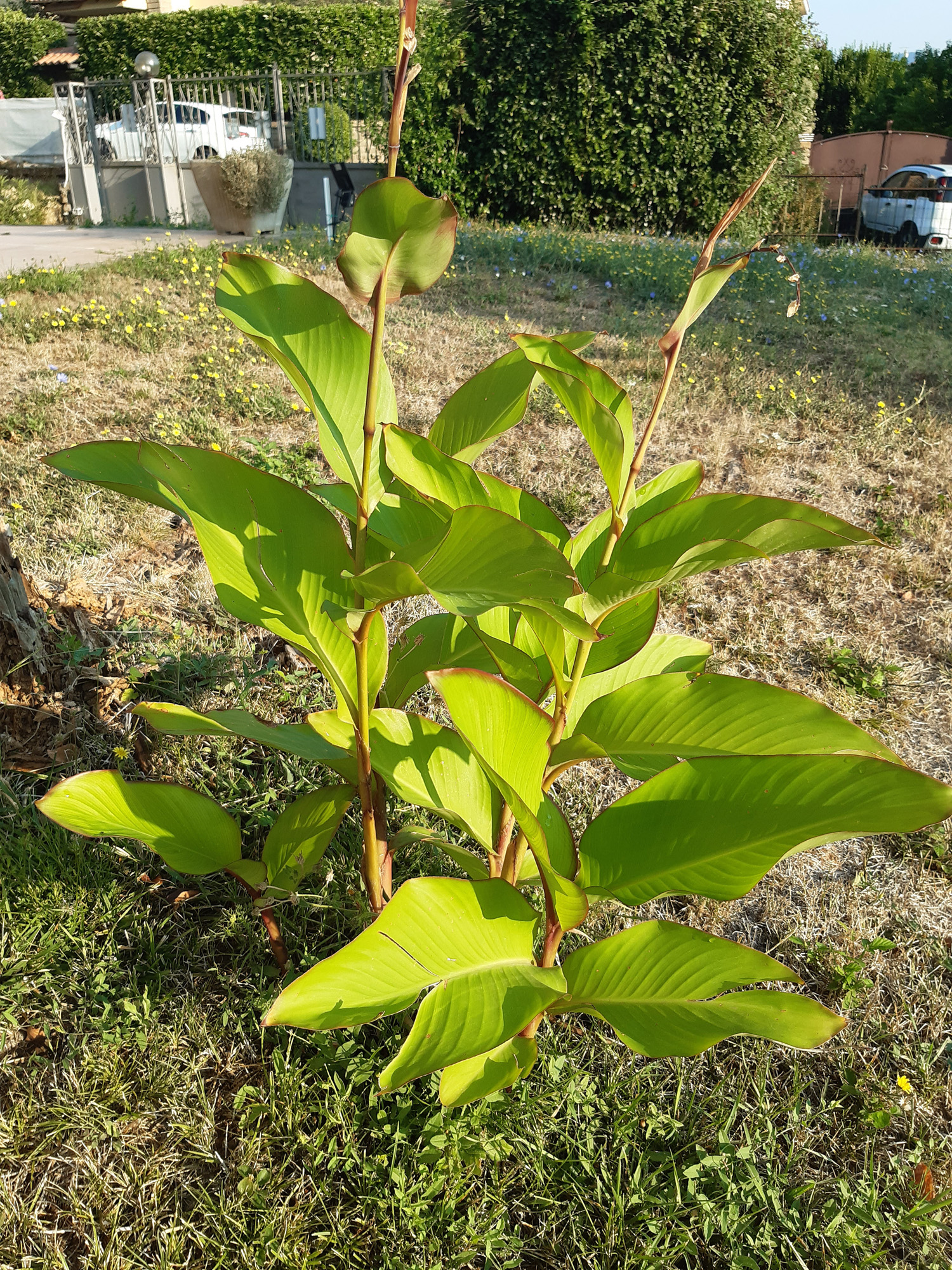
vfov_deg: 67.3
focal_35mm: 26
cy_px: 635
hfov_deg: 53.1
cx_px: 476
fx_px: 953
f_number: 1.7
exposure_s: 1/673
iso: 40
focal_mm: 3.92
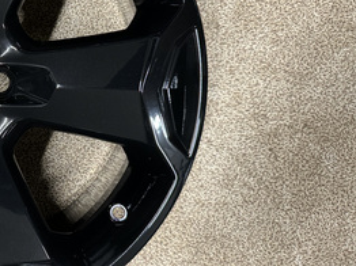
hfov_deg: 31.0
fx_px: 565
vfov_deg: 26.3
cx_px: -38
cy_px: 83
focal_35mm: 55
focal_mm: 6.76
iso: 500
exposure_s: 1/60
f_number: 1.78
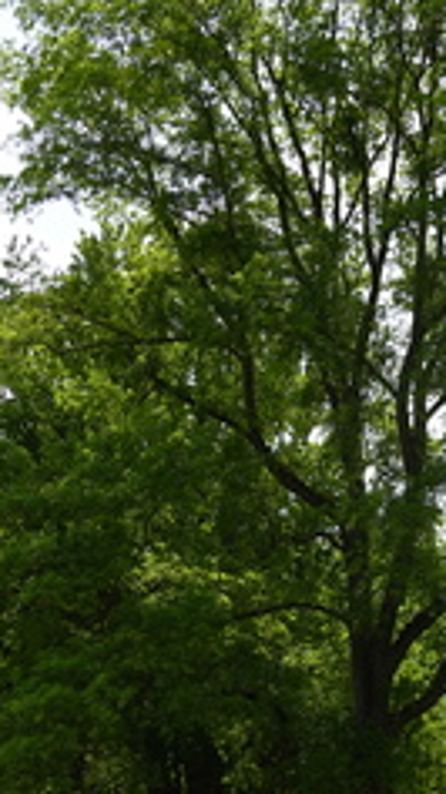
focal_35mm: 64
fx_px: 1348
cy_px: 519
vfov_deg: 32.6
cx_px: 397
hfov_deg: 18.5
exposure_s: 1/640
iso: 100
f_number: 4
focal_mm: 10.83
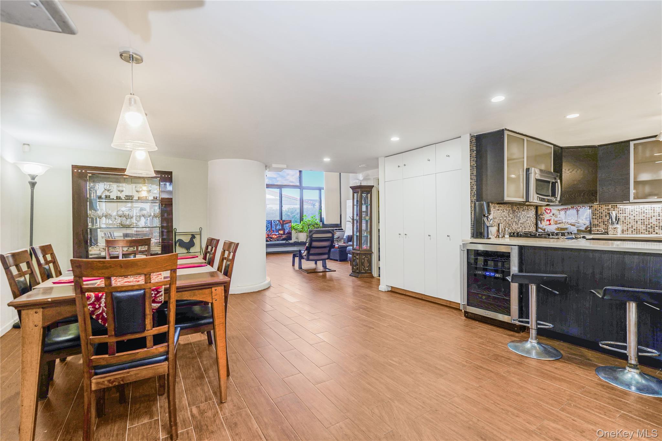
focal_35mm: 16
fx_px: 303
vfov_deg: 72.0
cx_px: 331
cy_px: 220
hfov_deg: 95.0
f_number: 5.6
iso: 50
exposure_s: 1/8
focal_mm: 16.5
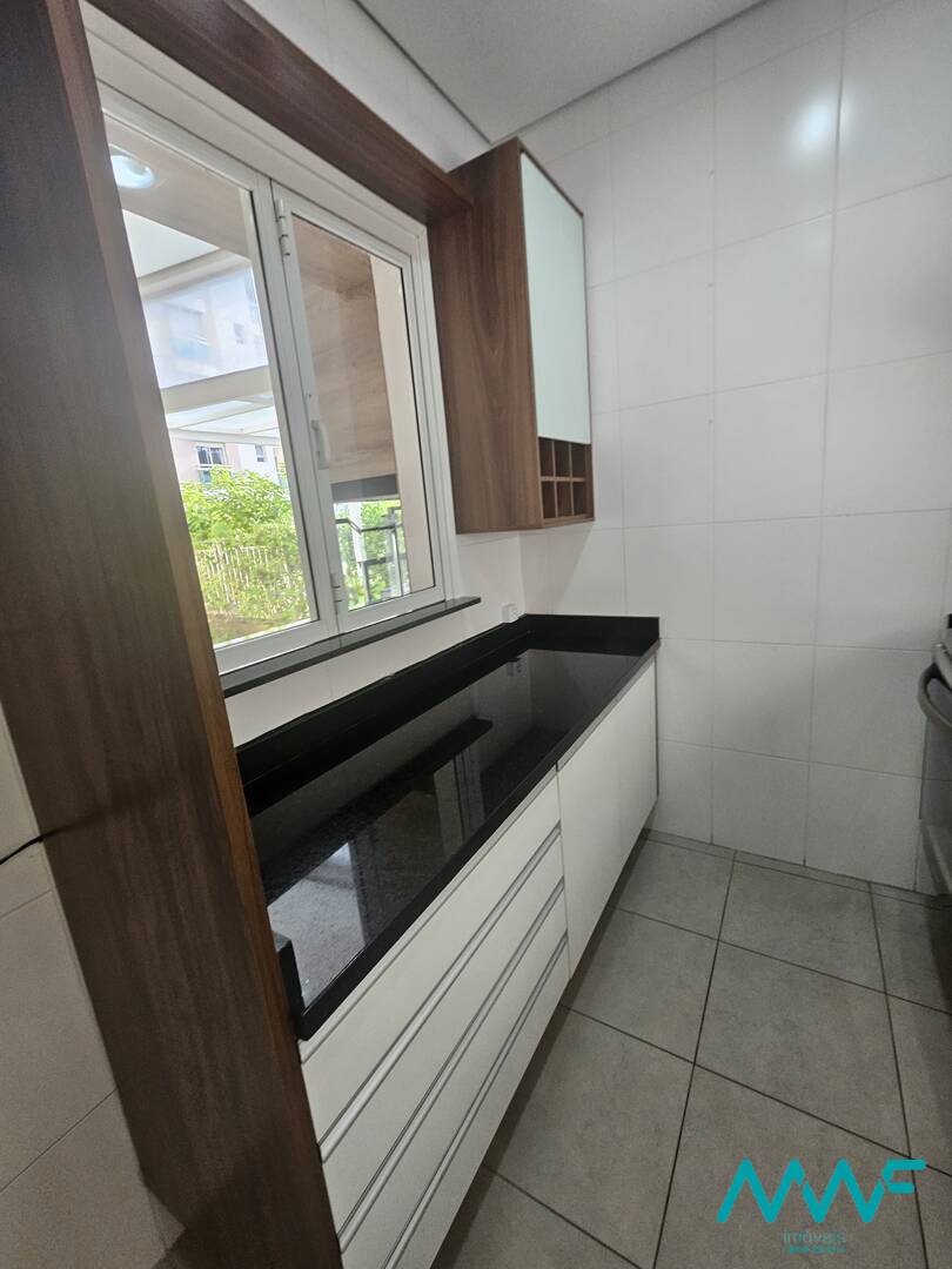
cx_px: 476
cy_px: 634
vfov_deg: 106.2
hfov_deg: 89.9
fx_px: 477
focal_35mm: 13
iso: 125
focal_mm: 2.2
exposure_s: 1/60
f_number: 2.2
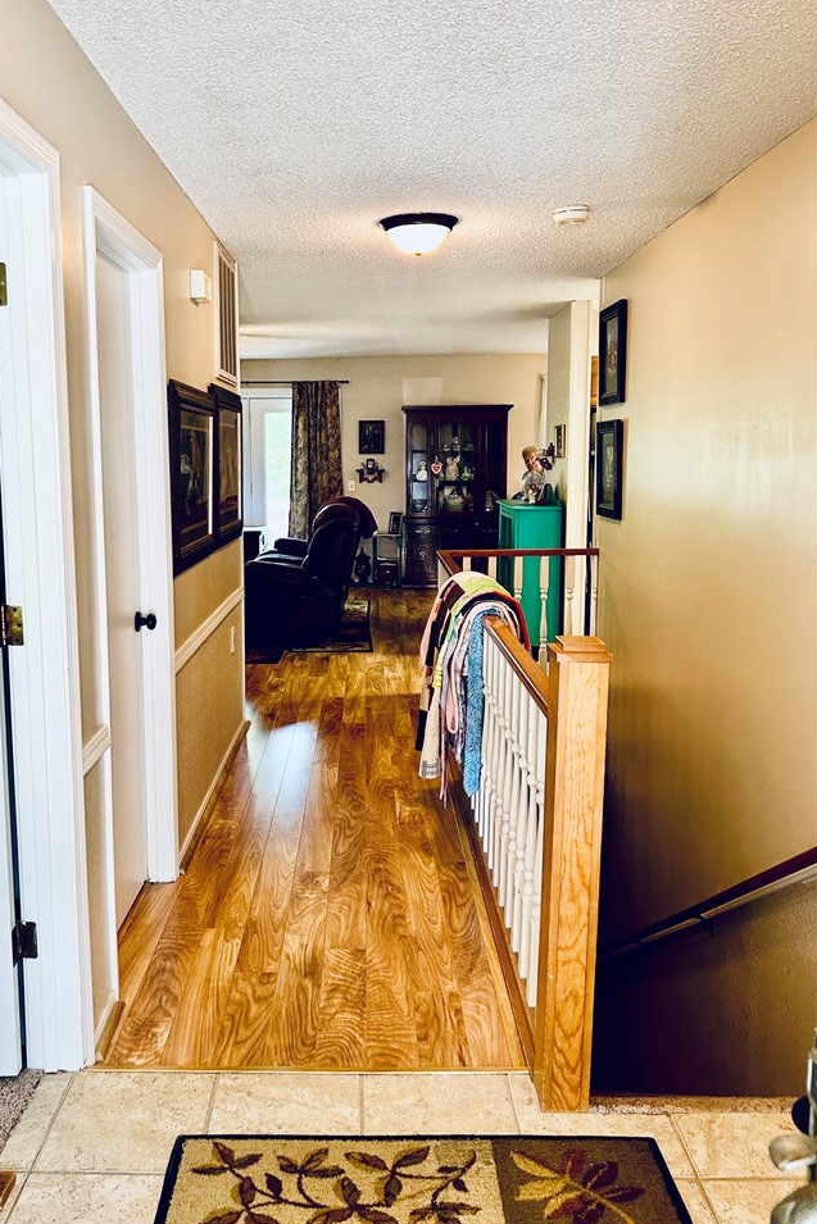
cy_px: 575
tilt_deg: -7.5
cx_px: 330
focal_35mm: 29
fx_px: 987
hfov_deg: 44.8
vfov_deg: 63.6
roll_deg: +1.2
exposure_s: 1/60
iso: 160
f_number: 1.5
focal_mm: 5.7
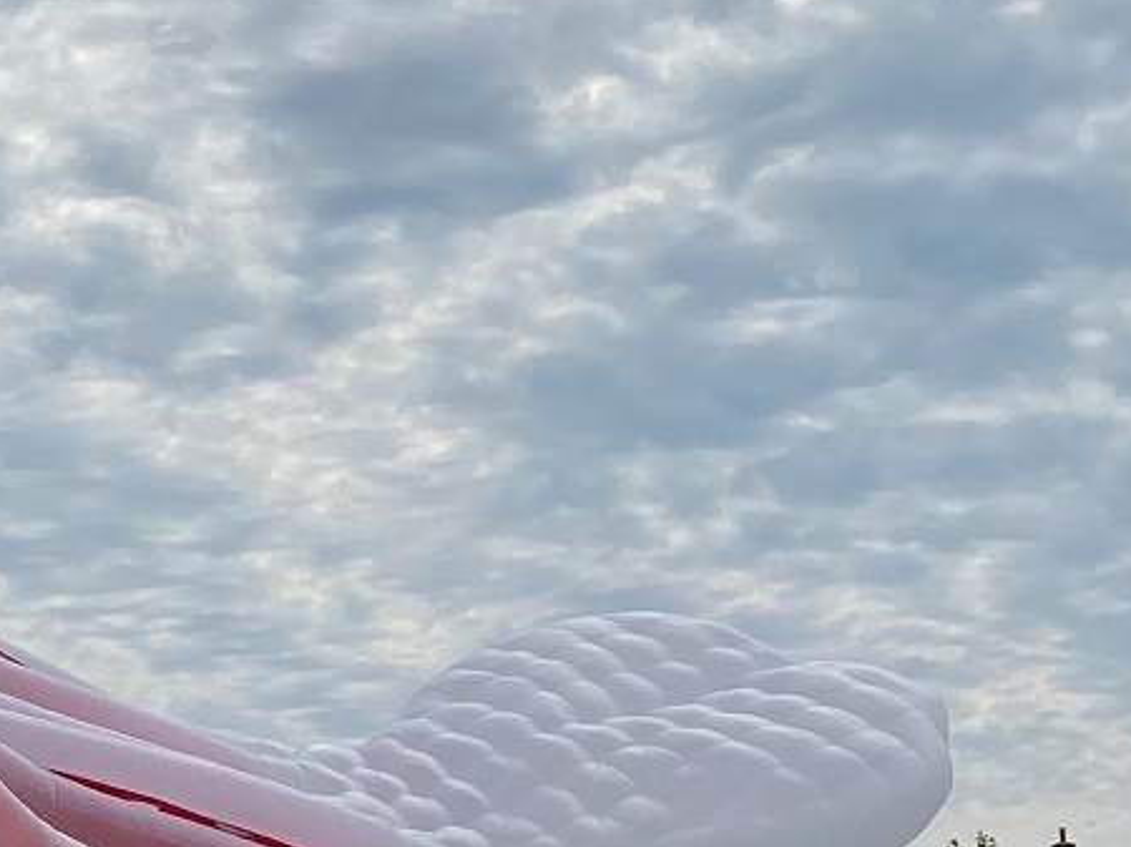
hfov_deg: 14.5
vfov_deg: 13.2
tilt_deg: +5.3
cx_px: -1176
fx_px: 3625
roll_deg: -2.0
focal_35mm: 111
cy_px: 789
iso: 32
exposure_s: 1/7692
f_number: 1.8
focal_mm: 4.25
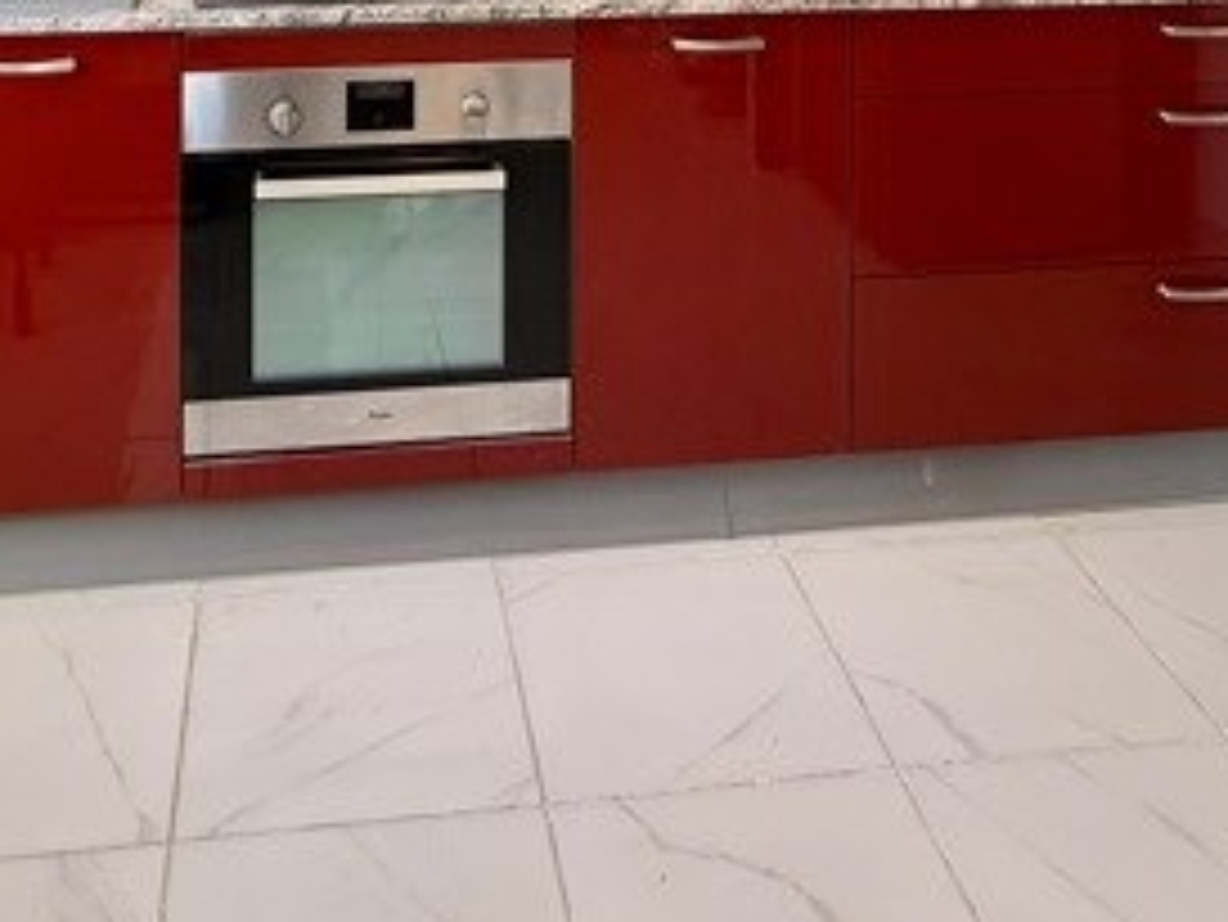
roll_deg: -0.2
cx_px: 495
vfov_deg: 28.3
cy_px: -306
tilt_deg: -1.1
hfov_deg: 45.5
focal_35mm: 41
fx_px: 1455
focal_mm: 2.22
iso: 125
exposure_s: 1/100
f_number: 2.2
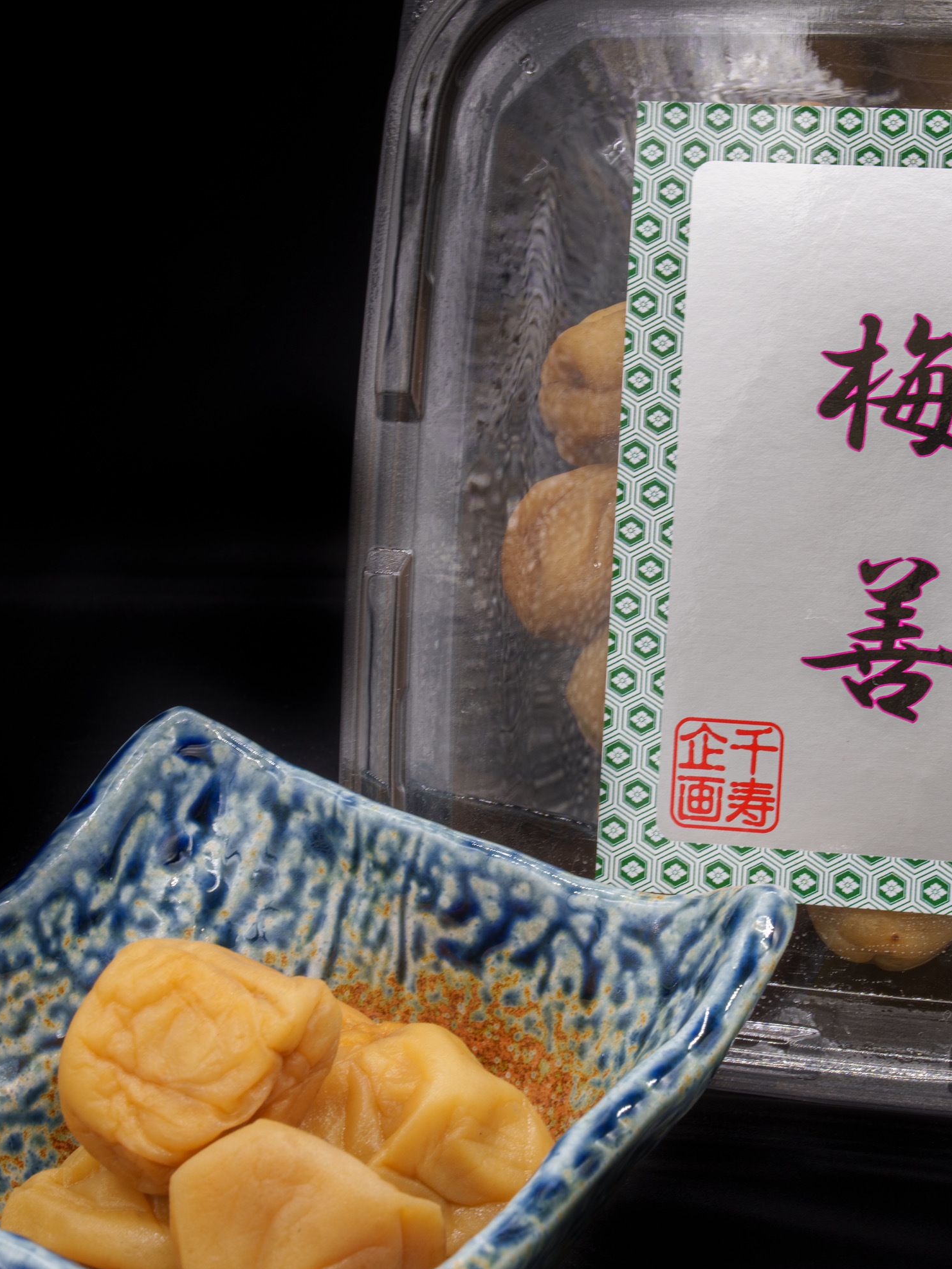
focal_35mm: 76
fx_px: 2787
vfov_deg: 25.7
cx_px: 747
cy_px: 632
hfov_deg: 19.2
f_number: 20
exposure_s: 1
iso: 50
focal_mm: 52
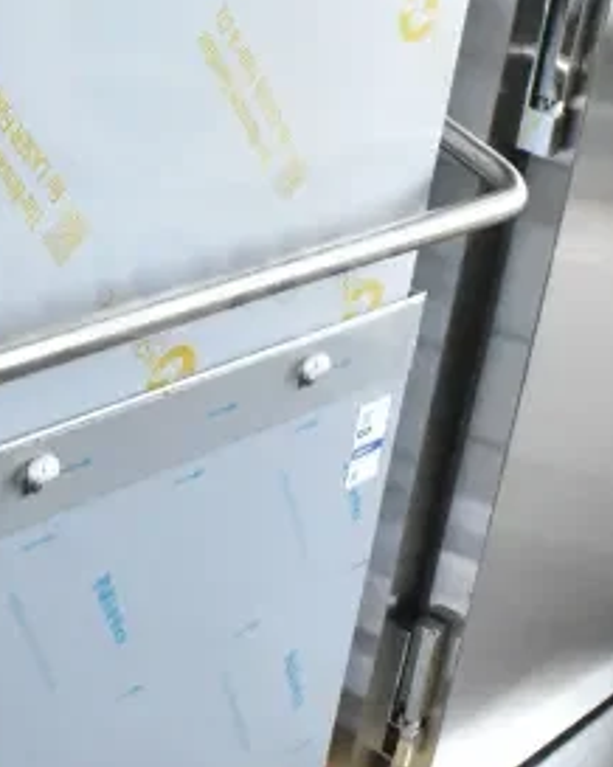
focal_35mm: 85
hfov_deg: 17.8
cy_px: 114
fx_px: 1930
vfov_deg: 22.1
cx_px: 73
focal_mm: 18
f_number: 9
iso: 6400
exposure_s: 1/320
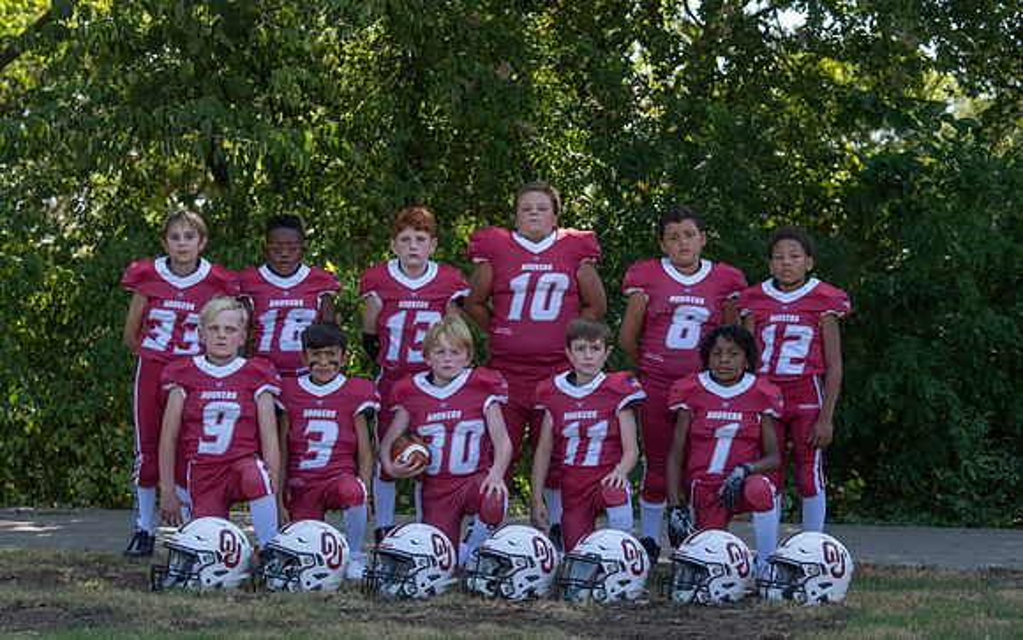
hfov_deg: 26.3
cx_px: 521
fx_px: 2185
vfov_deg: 16.7
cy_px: 347
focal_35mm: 78
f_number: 4
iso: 125
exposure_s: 1/400
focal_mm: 70
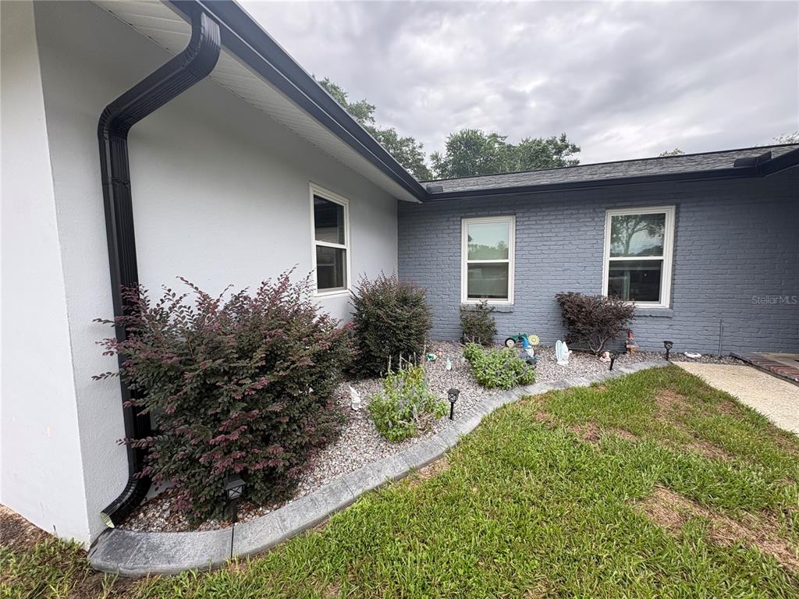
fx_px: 323
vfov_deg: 85.7
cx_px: 400
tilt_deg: -3.1
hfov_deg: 102.1
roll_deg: +1.6
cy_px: 300
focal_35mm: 14
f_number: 2.2
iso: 50
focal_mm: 2.22
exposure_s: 1/99
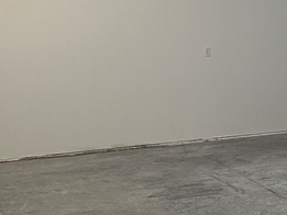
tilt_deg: +4.5
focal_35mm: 94
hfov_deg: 19.9
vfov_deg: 14.9
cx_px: 318
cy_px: -75
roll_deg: +0.0
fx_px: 780
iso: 200
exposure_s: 1/60
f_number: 1.78
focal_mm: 6.86
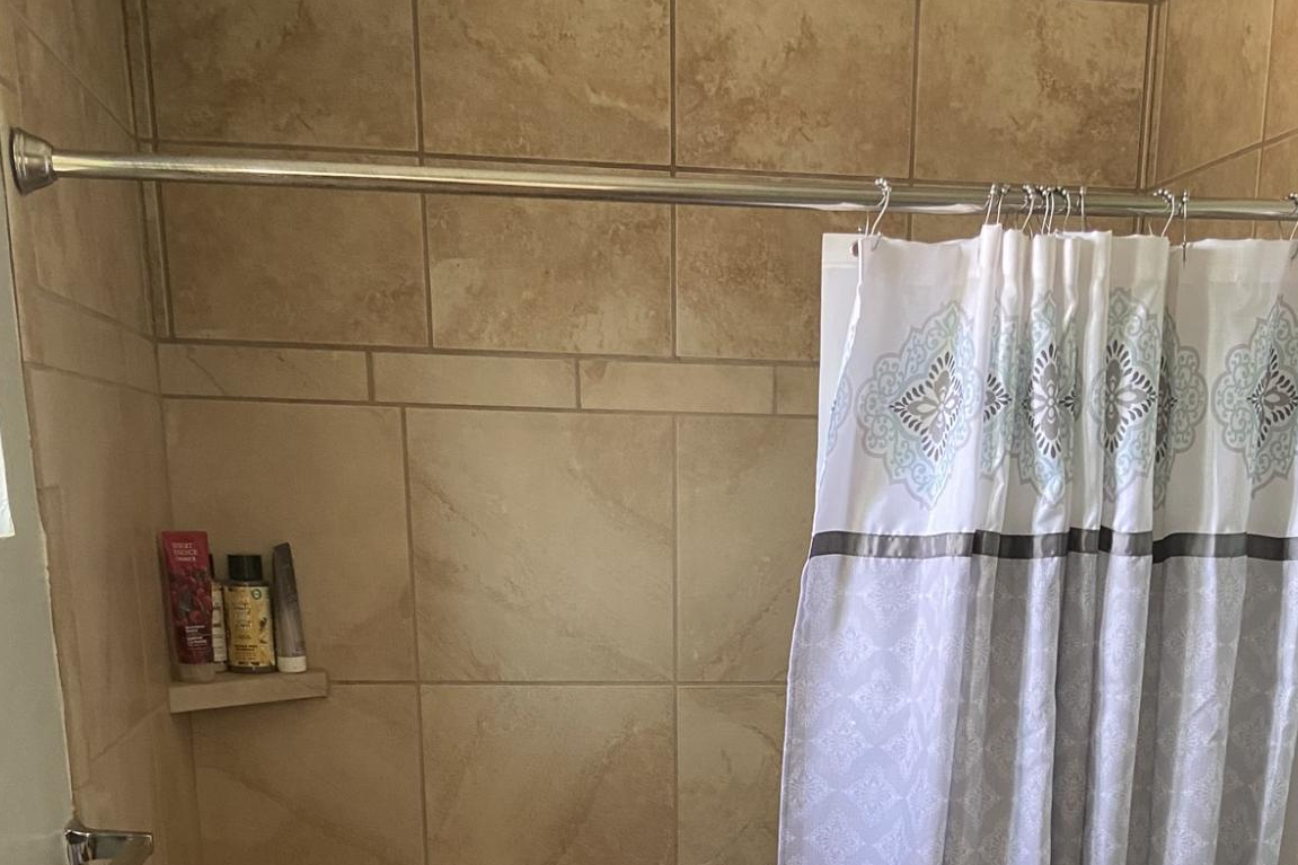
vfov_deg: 25.8
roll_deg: -0.8
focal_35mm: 47
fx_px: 1694
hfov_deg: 41.8
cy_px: 1017
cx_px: 763
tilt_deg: -16.9
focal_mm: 4.25
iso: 320
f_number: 1.8
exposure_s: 1/60
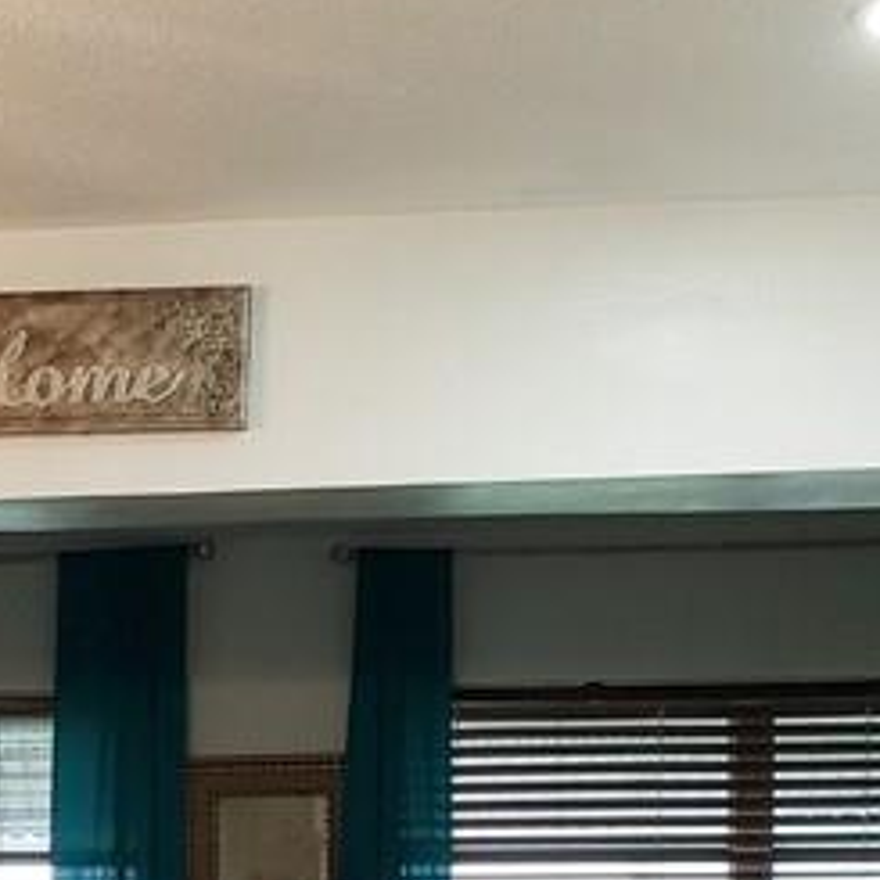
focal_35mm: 96
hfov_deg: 17.1
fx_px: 2761
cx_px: -255
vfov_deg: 17.3
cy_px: 1049
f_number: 2.4
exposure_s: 1/24
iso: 100
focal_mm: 4.3
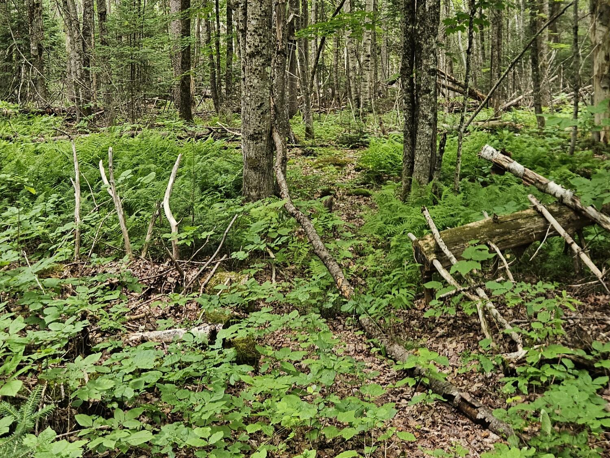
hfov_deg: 41.2
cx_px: 291
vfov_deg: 30.8
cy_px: 94
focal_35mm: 46
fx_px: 811
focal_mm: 5.4
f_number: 1.8
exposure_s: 1/180
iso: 160
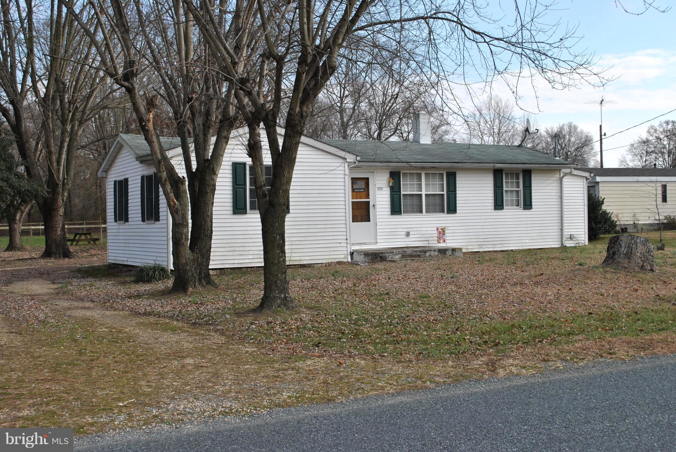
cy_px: 226
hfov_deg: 43.6
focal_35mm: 45
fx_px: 846
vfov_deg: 29.9
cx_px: 338
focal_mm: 30
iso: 100
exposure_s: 1/200
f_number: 7.1
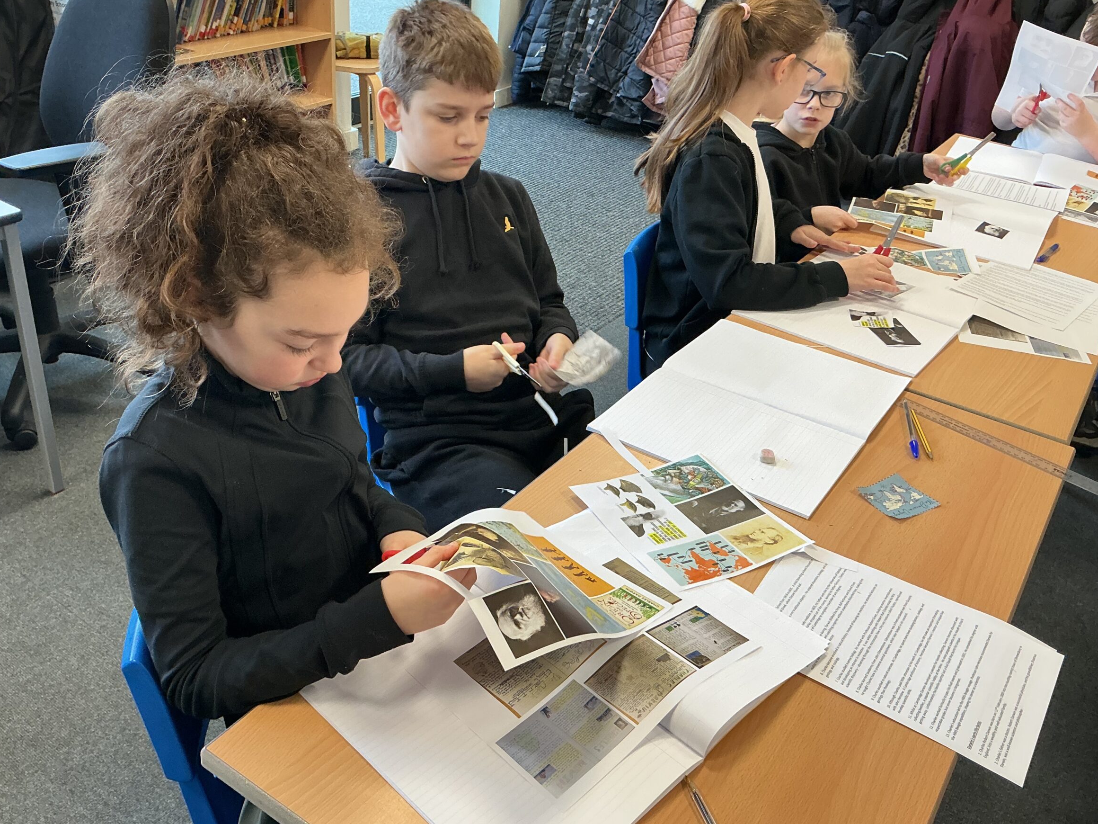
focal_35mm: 32
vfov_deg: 44.1
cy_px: 393
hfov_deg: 56.8
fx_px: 1015
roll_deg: -4.6
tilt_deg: -29.1
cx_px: 510
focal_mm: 3
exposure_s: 1/60
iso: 100
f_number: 1.8
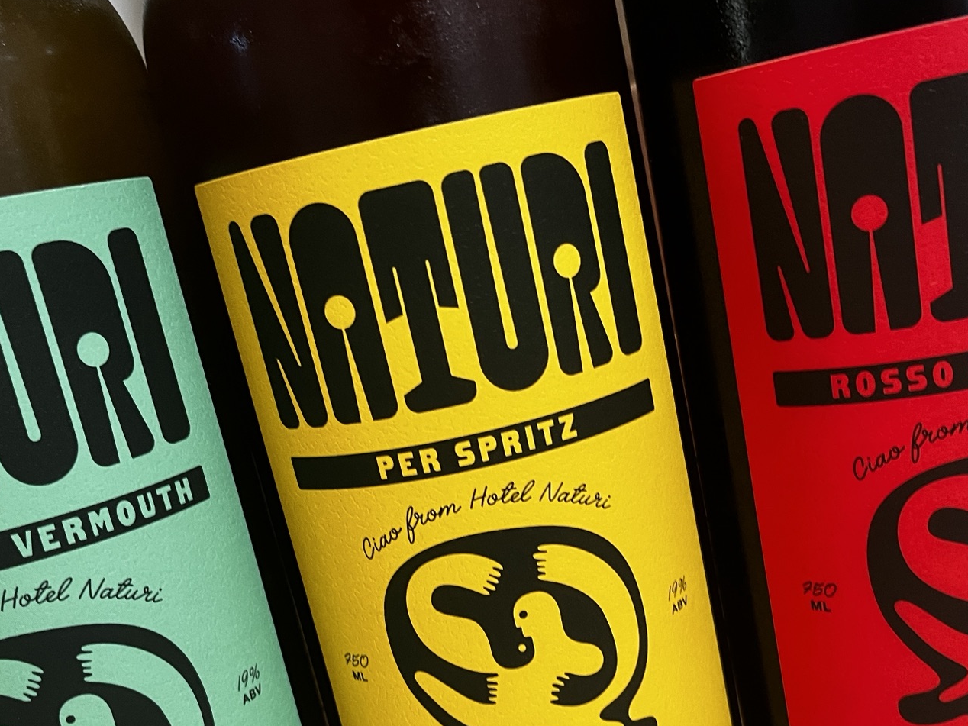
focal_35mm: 41
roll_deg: +13.5
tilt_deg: -17.8
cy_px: 509
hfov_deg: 45.8
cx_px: 492
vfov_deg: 34.7
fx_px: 1147
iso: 250
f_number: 1.6
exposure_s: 1/60
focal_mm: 5.1
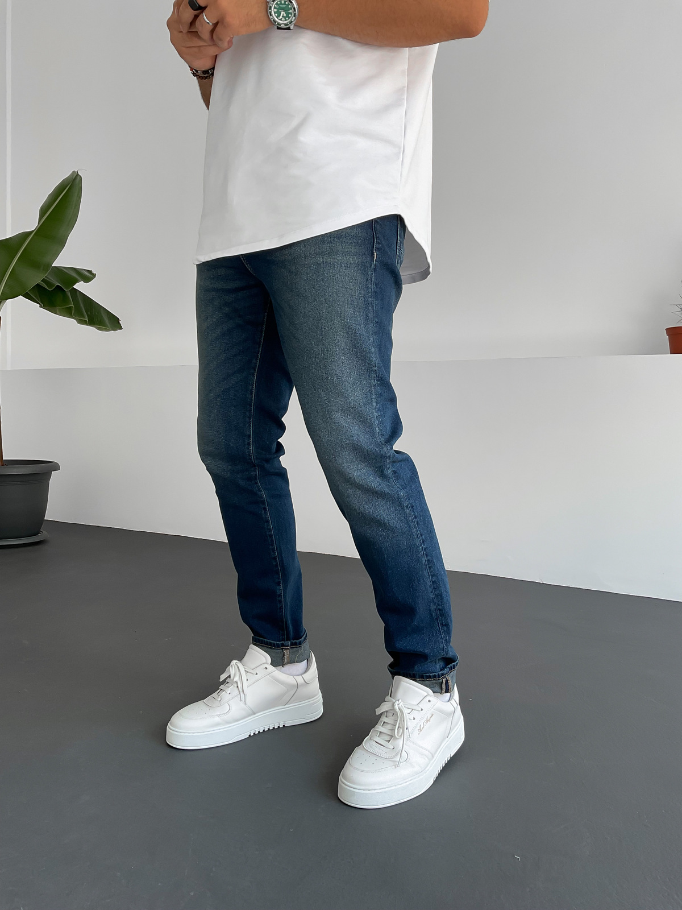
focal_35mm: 29
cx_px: 341
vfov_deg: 61.7
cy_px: 455
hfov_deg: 48.2
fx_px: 762
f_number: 1.8
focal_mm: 3
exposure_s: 1/120
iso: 20
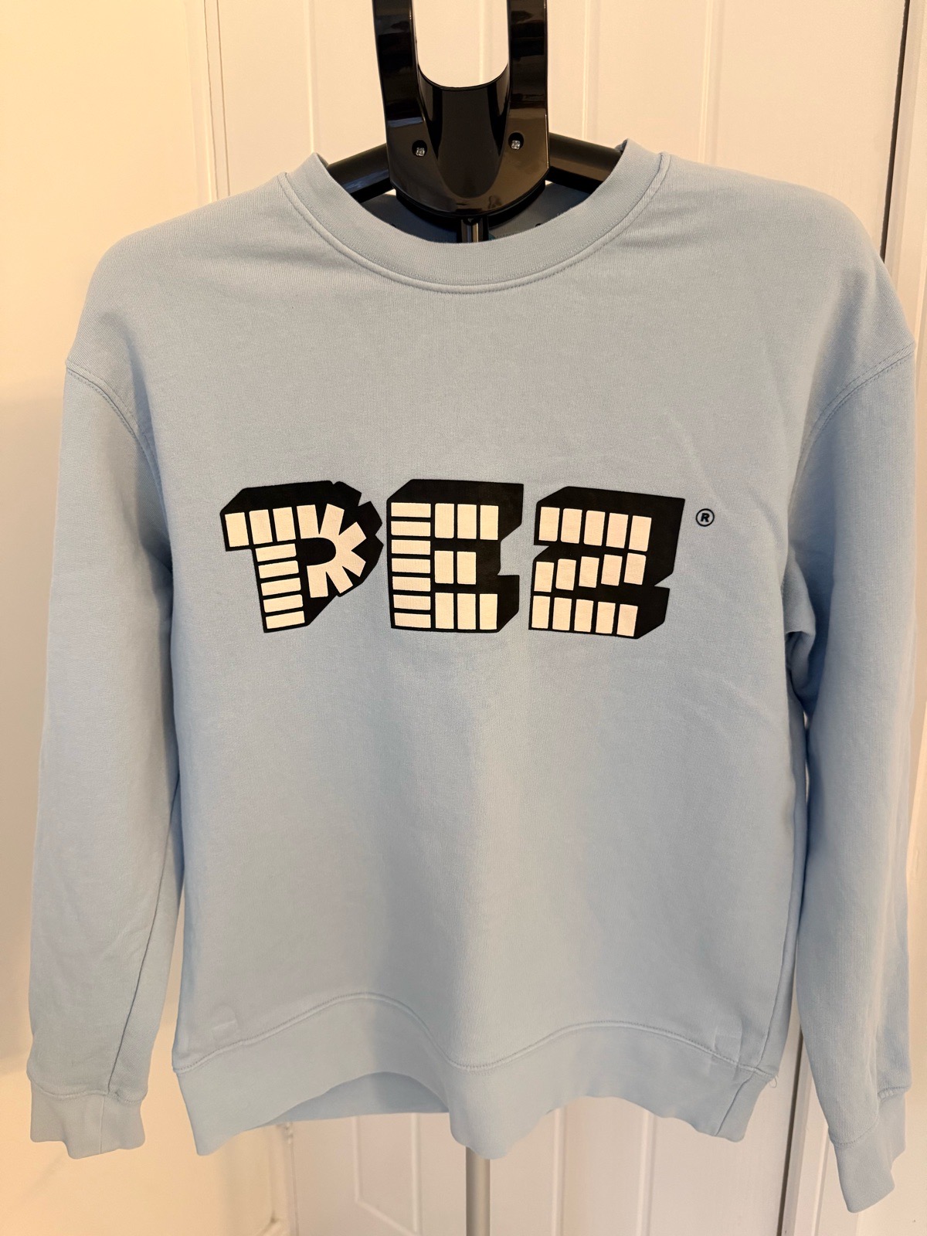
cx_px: 464
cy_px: 618
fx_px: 857
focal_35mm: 24
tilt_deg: -14.9
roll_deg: +0.4
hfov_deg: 56.8
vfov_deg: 71.6
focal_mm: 6.76
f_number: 1.78
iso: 400
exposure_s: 1/50
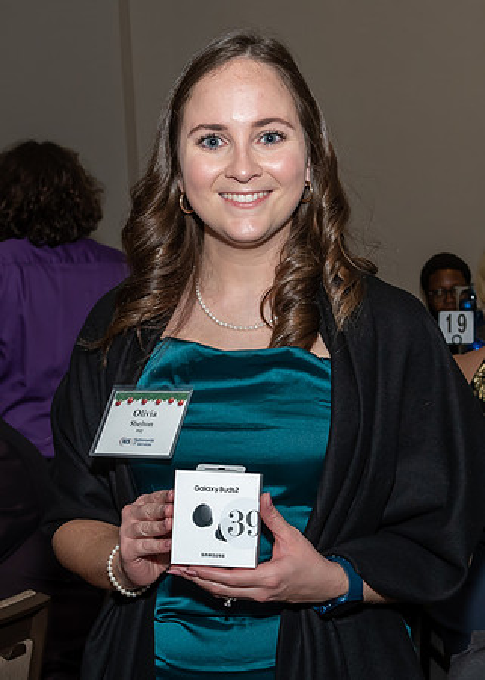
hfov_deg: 15.0
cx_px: 246
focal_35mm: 96
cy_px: 356
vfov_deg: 20.9
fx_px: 1845
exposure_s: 1/250
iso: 400
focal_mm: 28
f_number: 6.3
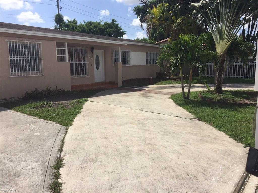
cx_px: 129
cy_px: 96
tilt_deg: -7.1
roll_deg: -0.2
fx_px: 216
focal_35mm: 29
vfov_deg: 48.2
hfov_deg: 61.7
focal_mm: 4.15
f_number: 2.2
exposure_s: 1/2639
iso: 32
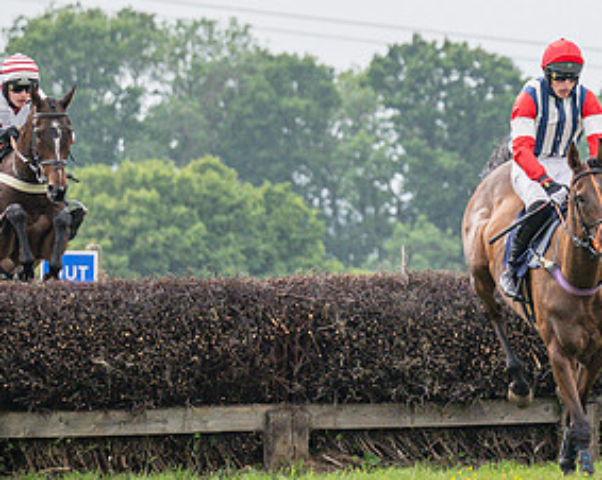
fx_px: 14991
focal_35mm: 842
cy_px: 128
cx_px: 767
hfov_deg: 2.3
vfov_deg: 1.8
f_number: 4.5
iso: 400
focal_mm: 165
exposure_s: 1/1600
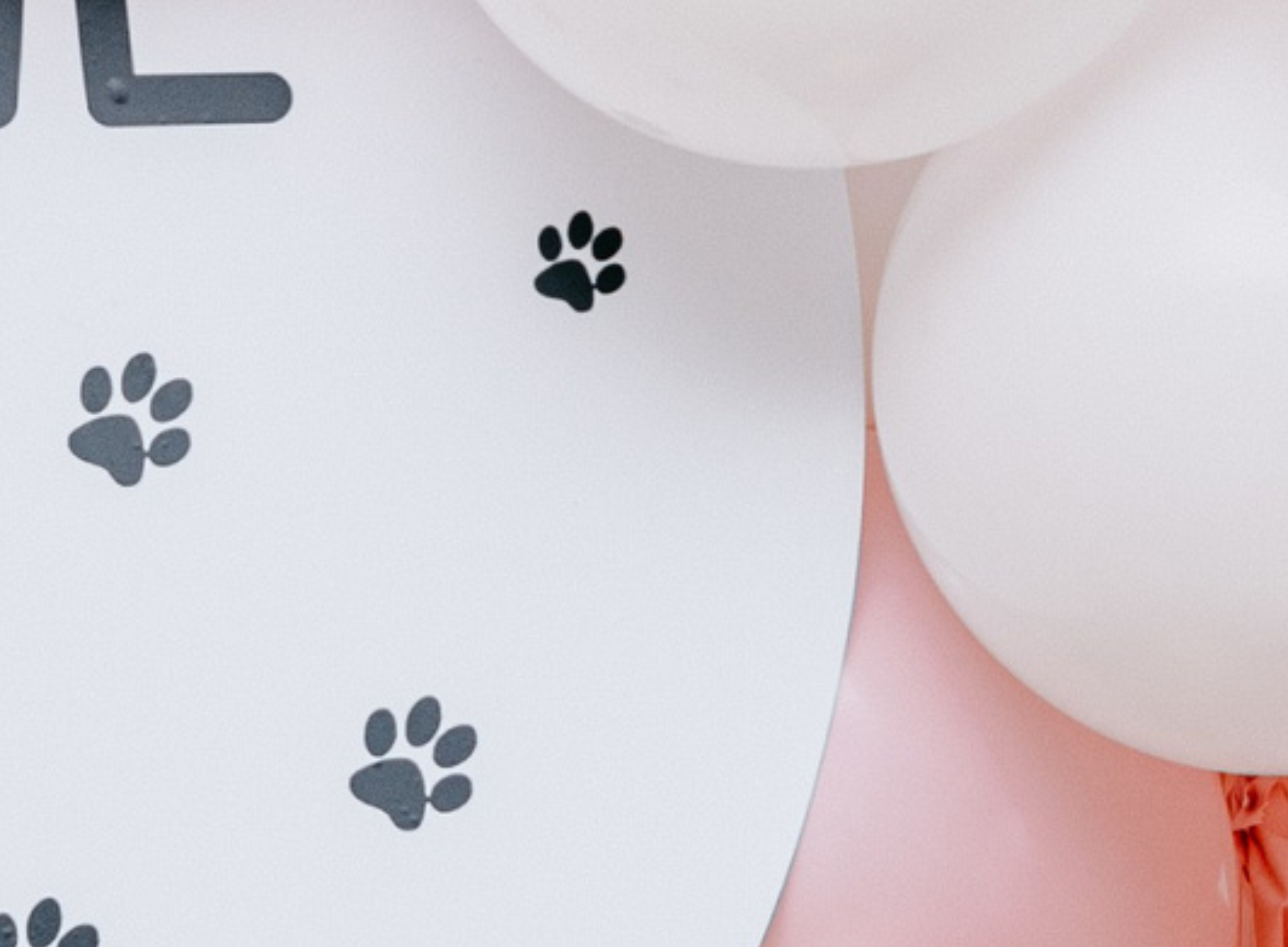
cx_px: 523
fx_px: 9679
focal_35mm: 262
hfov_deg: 7.6
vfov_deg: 5.6
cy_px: -115
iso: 160
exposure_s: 1/160
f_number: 3.5
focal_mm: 42
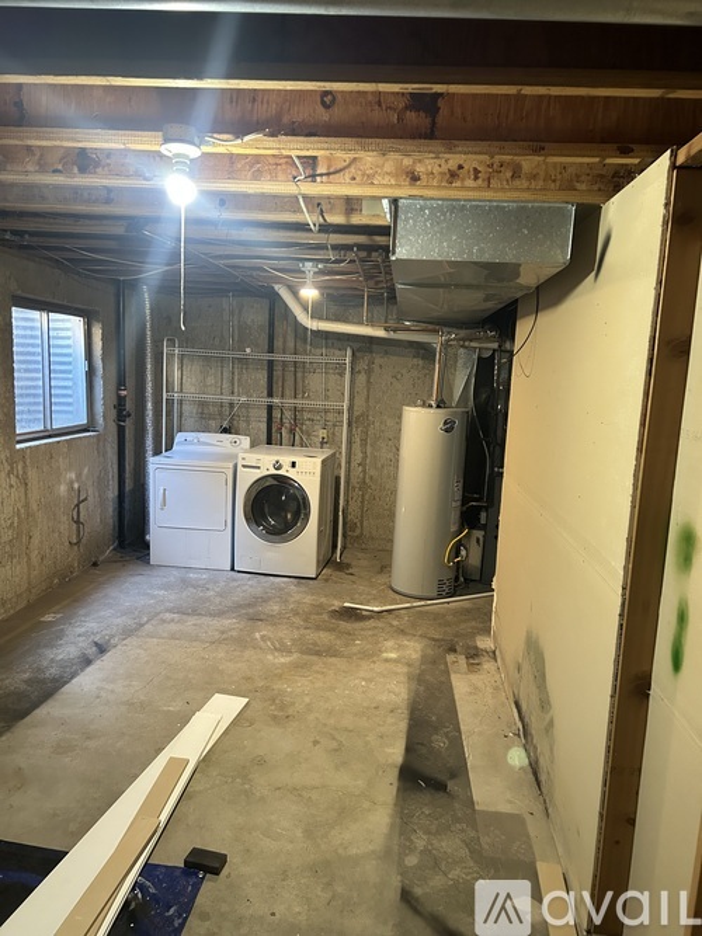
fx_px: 703
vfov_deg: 67.3
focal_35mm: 26
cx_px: 351
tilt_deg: -8.4
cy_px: 468
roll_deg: -1.7
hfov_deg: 53.0
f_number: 1.5
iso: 400
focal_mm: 5.7
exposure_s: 1/60
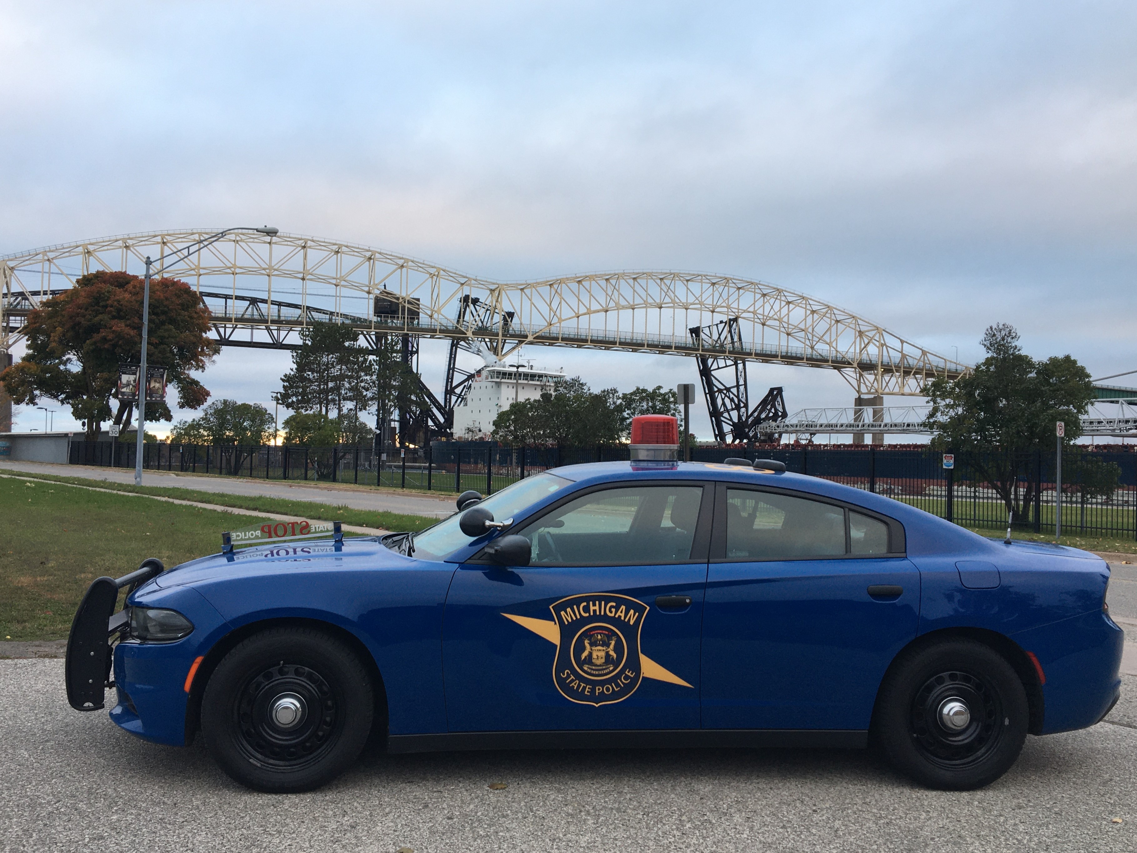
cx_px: 568
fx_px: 953
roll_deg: -1.1
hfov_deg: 61.7
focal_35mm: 29
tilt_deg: +1.8
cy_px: 426
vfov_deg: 48.2
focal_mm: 4.15
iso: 25
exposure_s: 1/60
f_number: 2.2
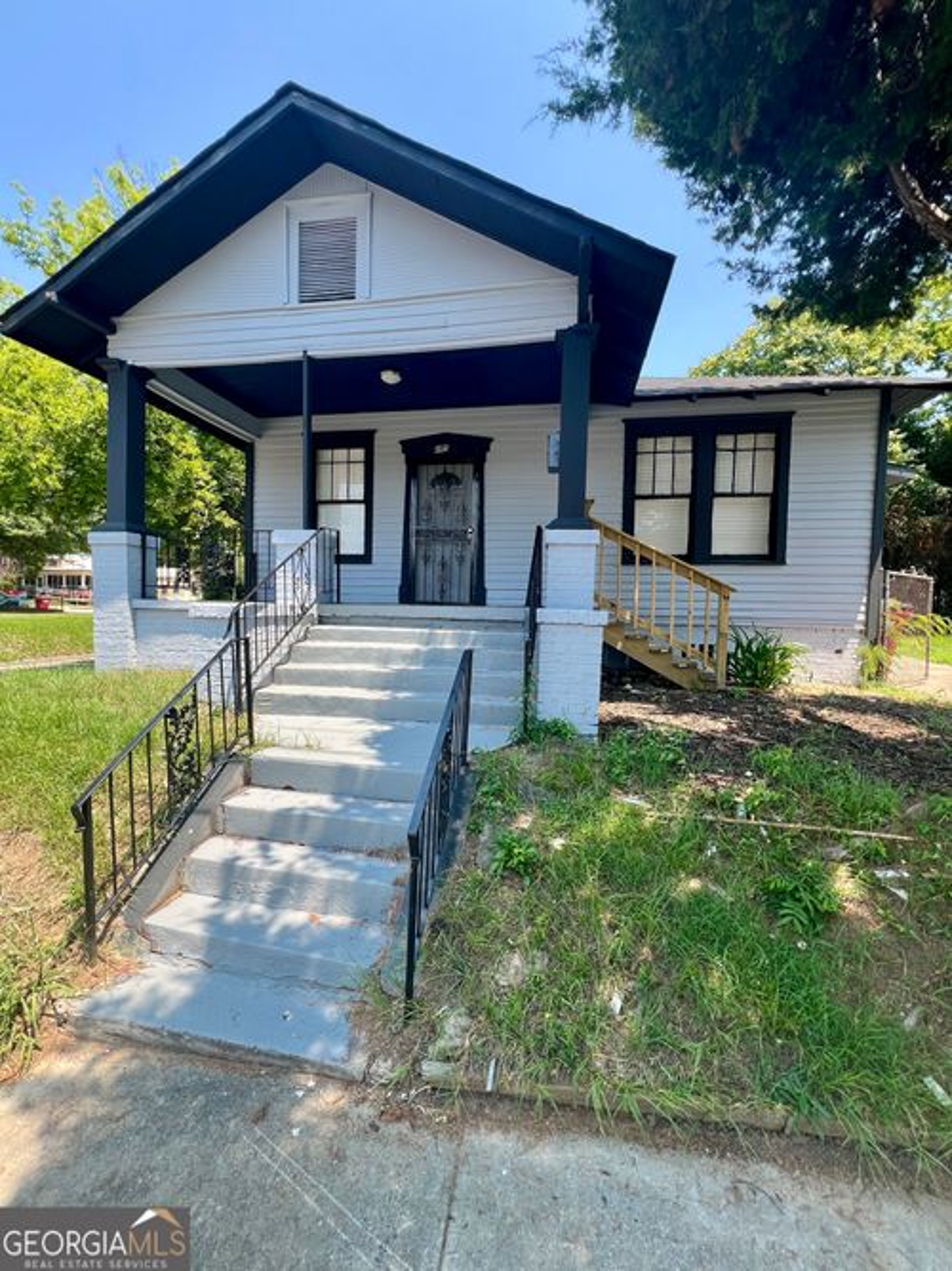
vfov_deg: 106.2
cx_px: 476
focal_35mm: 13
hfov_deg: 89.9
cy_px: 636
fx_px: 477
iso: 32
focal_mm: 1.57
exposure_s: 1/377
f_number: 1.8
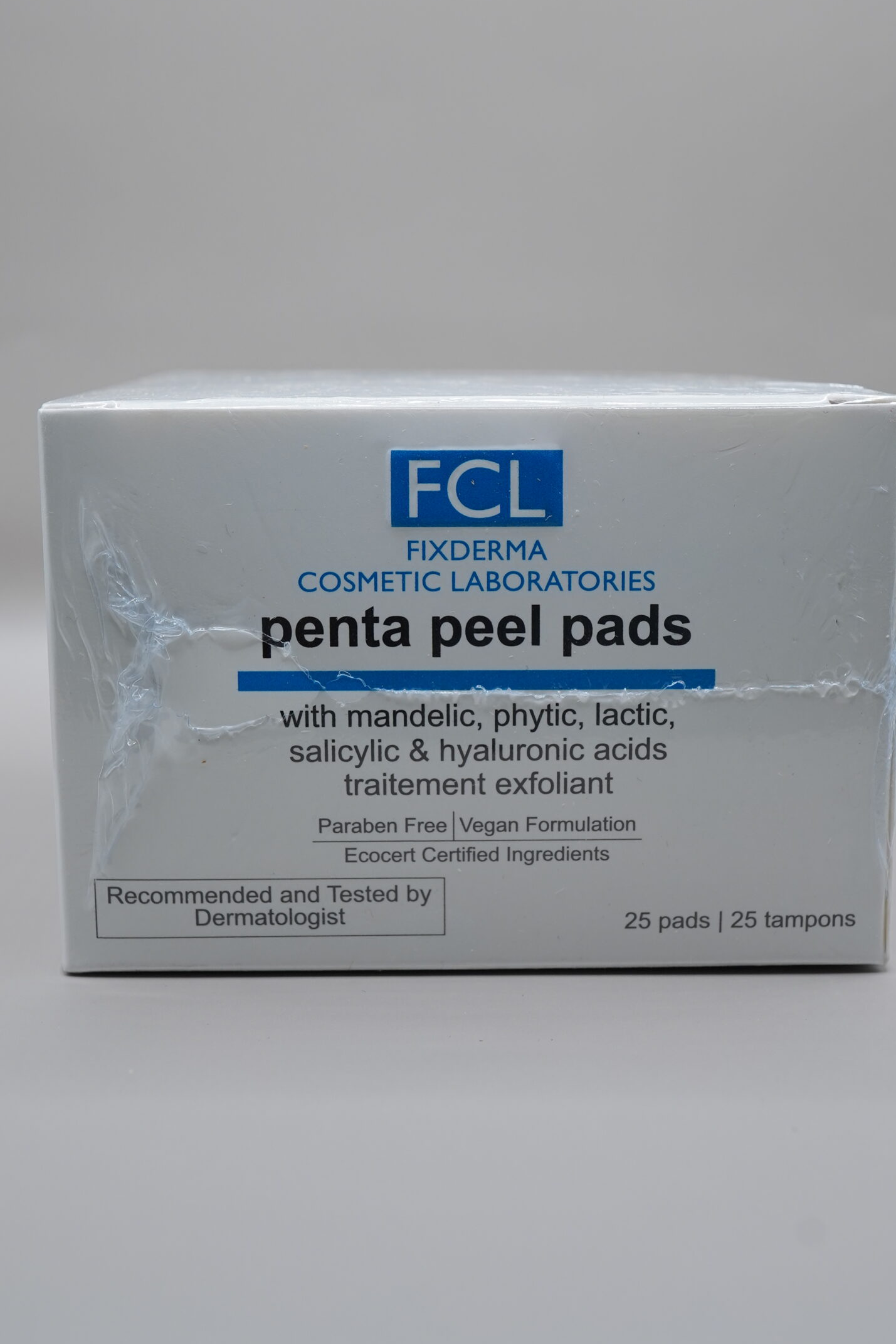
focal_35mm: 43
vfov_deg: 45.4
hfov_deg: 31.2
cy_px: 638
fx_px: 1605
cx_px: 475
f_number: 6.3
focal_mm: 24
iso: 250
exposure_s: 1/80
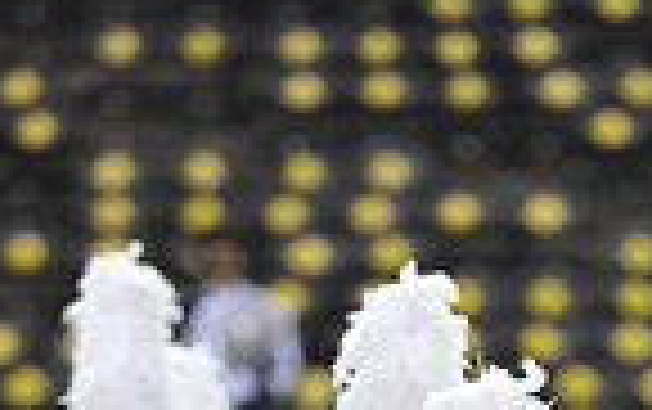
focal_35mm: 632
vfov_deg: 2.1
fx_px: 11243
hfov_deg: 3.3
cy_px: 964
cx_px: 522
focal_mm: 200
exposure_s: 1/1000
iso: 3200
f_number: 2.8
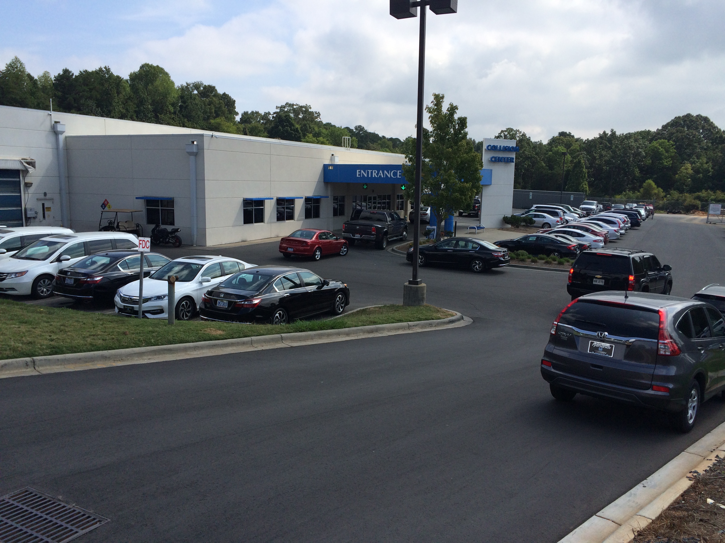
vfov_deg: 48.2
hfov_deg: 61.7
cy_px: 272
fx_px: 607
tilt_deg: -6.7
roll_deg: -2.4
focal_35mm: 29
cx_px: 362
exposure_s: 1/2933
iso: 32
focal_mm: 4.15
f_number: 2.2
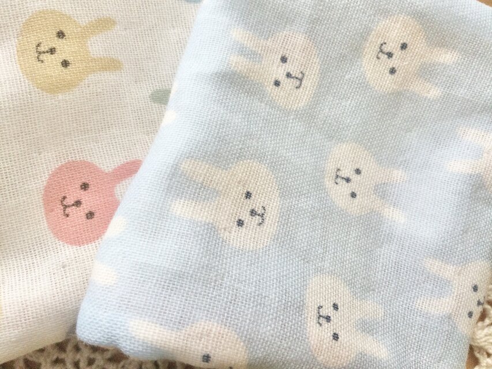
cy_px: 184
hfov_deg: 58.3
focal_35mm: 31
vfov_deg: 45.5
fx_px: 441
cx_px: 246
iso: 40
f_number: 2.4
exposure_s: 1/30
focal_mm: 3.3
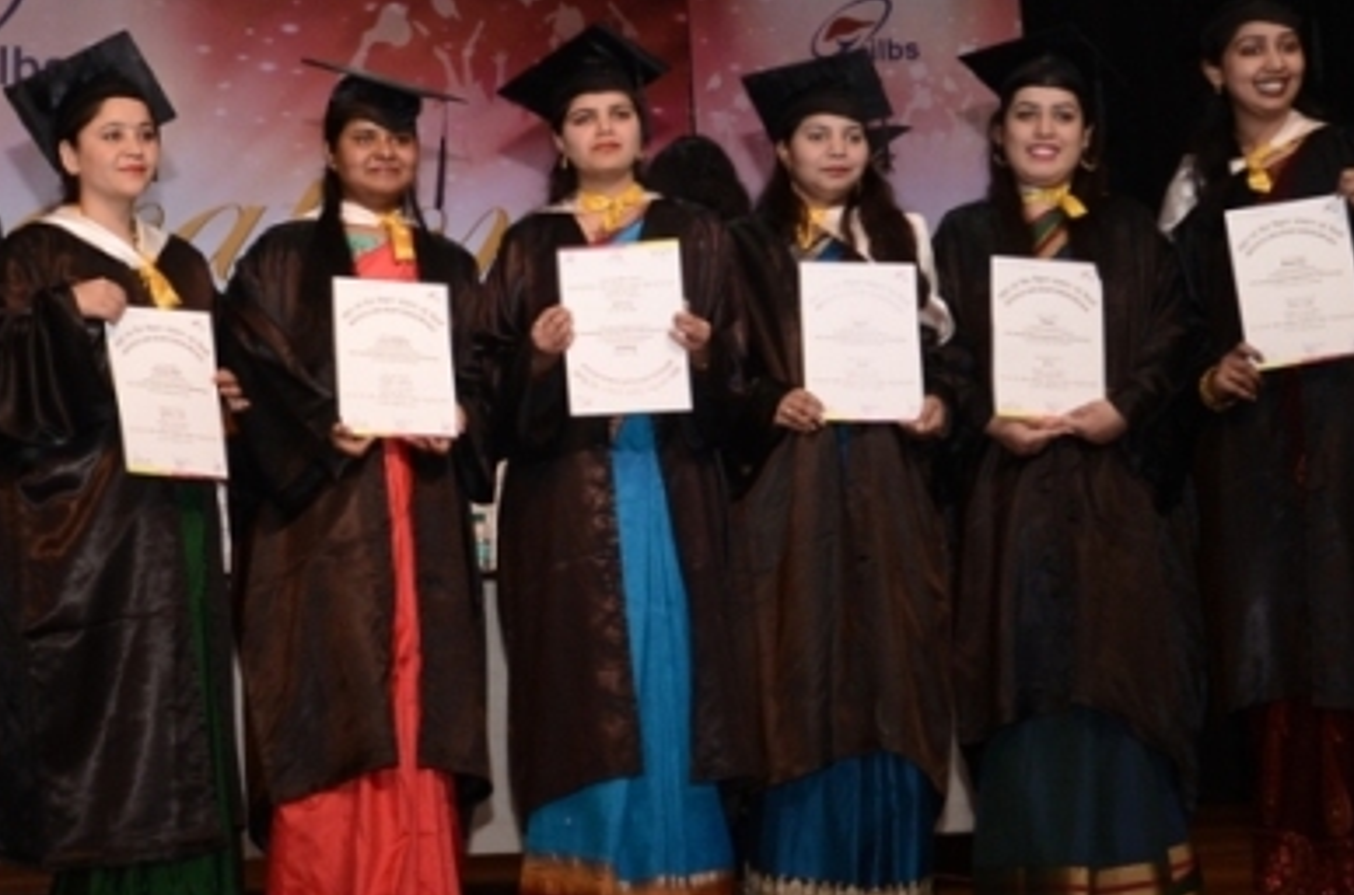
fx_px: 2476
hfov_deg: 30.1
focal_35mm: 66
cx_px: 329
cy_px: 357
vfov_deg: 20.5
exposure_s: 1/125
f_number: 4
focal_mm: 18
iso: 800
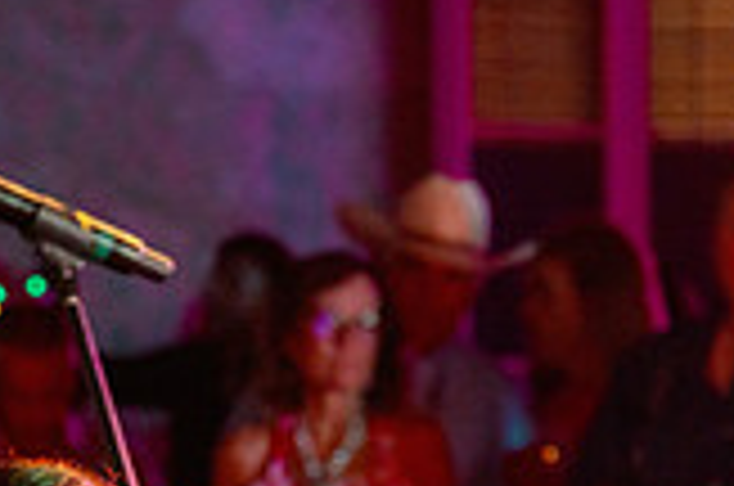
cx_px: 630
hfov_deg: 8.6
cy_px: 772
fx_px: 4863
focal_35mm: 239
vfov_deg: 5.7
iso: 1000
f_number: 3.5
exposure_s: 1/160
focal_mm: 67
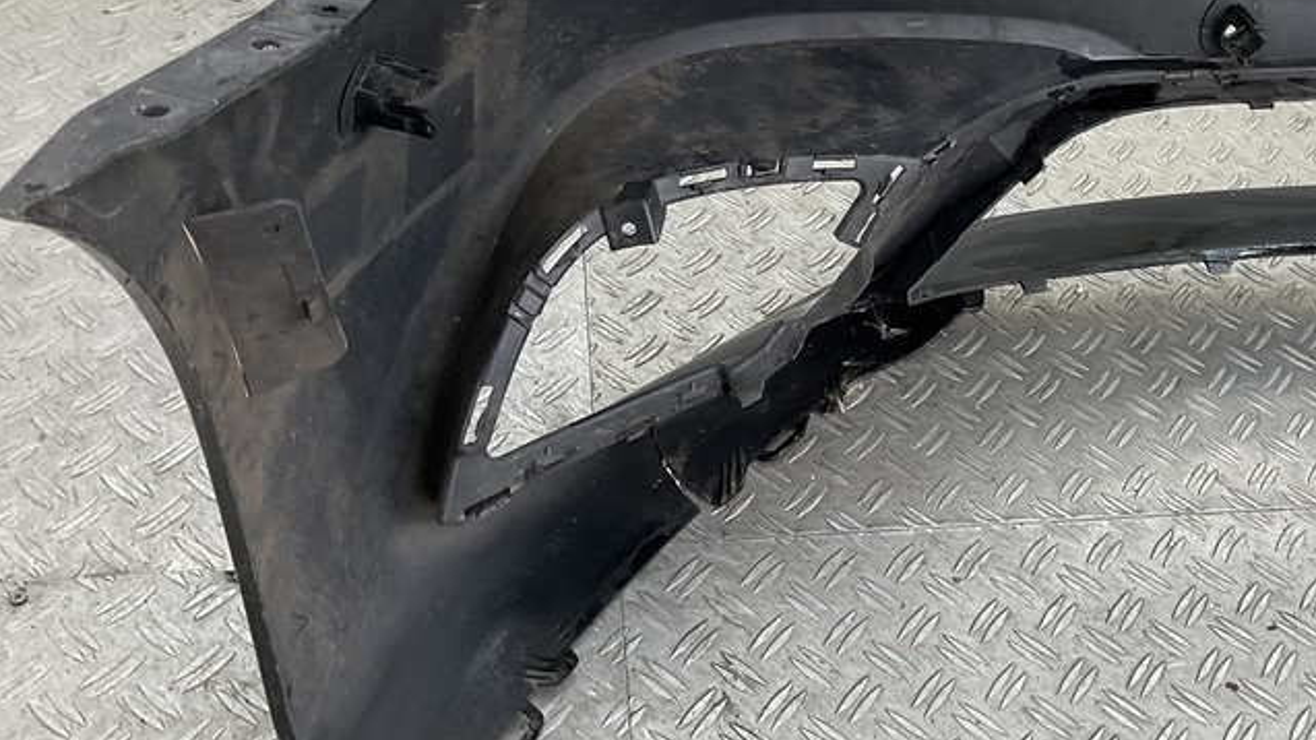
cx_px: 1006
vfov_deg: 23.4
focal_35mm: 50
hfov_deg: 40.0
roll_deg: -16.5
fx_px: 1744
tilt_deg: -36.2
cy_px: 103
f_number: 1.8
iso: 32
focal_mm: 3
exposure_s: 1/100
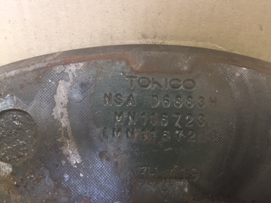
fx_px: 227
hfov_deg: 61.7
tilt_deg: -50.8
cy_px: 102
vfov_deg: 48.2
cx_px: 136
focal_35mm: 29
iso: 100
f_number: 2.2
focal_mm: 4.15
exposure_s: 1/33
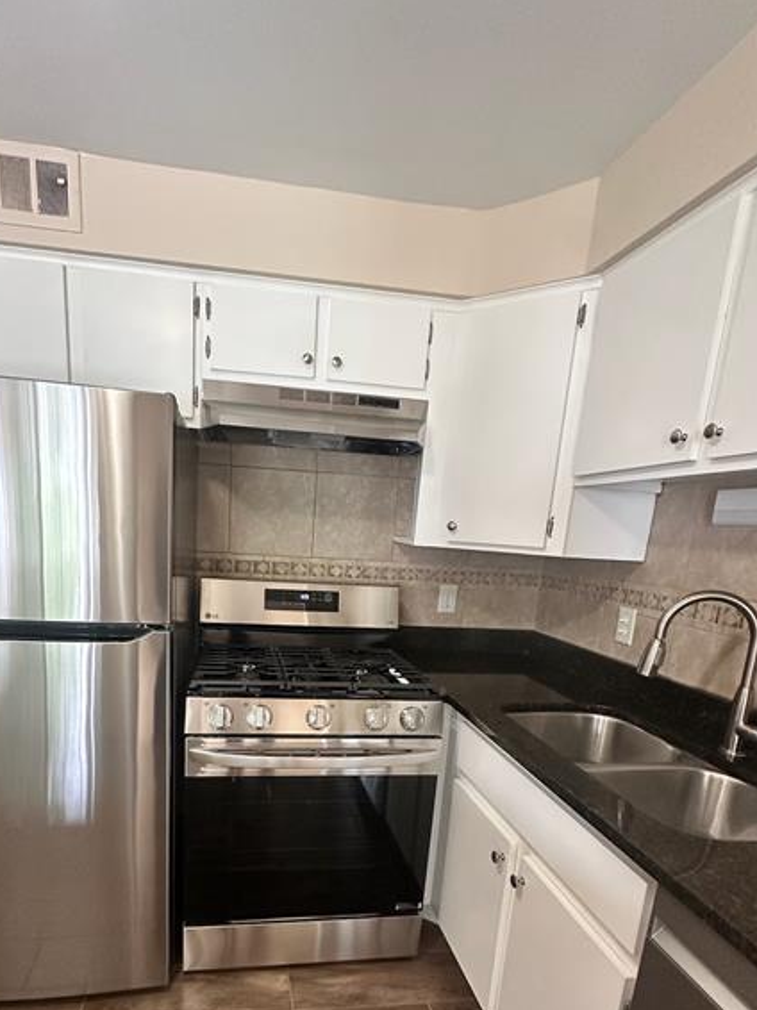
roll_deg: -4.6
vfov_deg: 82.6
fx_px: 554
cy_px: 648
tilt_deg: -13.0
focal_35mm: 19
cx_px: 318
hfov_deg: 68.2
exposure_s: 1/60
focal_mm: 2.22
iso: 500
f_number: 2.2
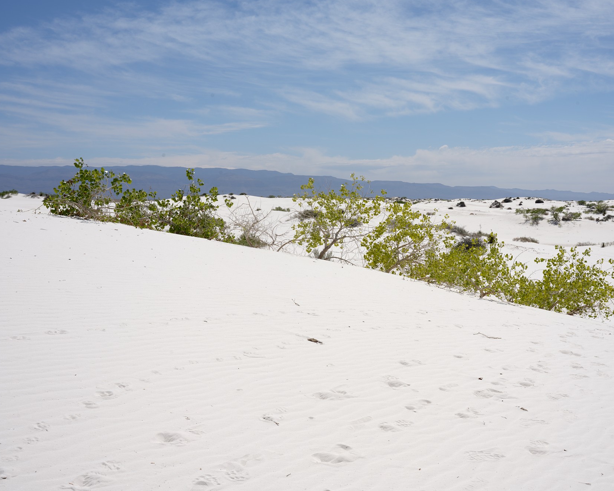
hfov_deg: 42.8
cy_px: 246
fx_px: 781
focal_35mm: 43
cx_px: 353
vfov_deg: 34.9
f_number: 18
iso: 64
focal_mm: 38
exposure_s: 1/100
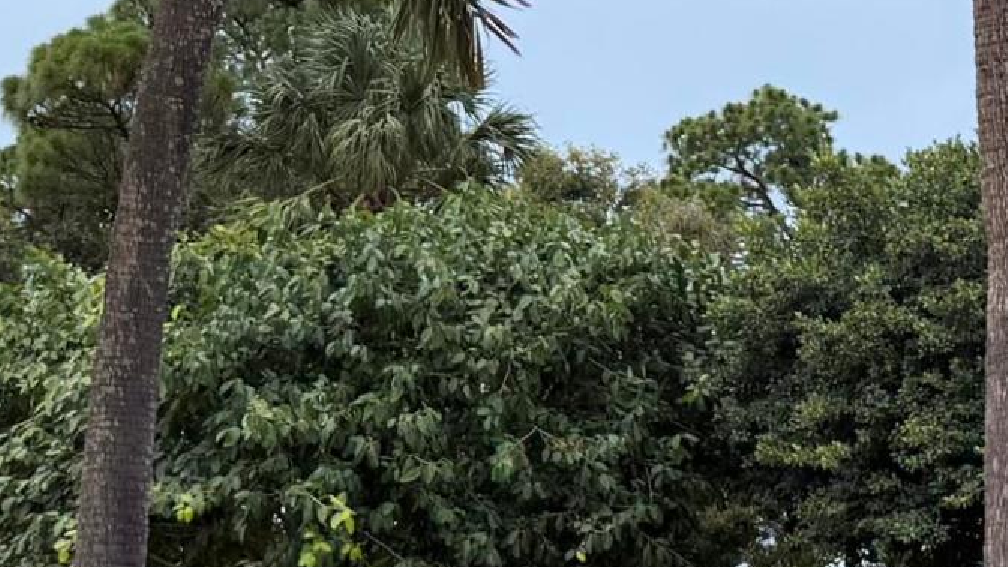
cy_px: 602
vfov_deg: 10.7
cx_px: 394
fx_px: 2994
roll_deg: -1.9
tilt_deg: +5.1
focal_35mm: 112
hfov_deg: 19.1
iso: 80
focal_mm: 6.76
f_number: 1.78
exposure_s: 1/1855
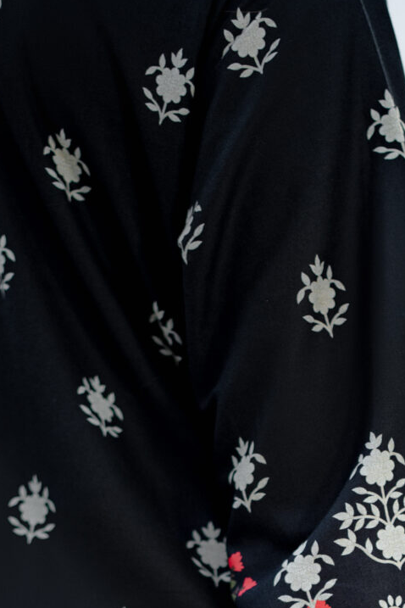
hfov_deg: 10.9
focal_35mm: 125
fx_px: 2109
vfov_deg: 14.7
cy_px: 1040
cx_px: 380
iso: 160
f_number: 1.6
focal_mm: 35
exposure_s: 1/160
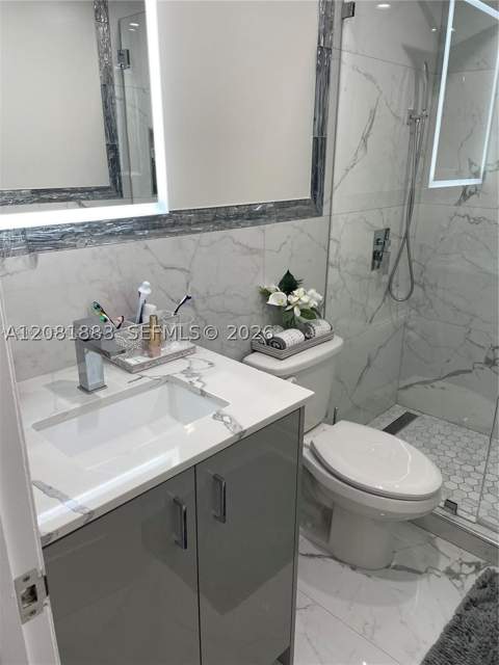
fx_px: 500
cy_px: 332
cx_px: 250
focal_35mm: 26
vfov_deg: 67.3
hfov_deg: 53.1
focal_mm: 4.2
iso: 50
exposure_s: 1/100
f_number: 1.6
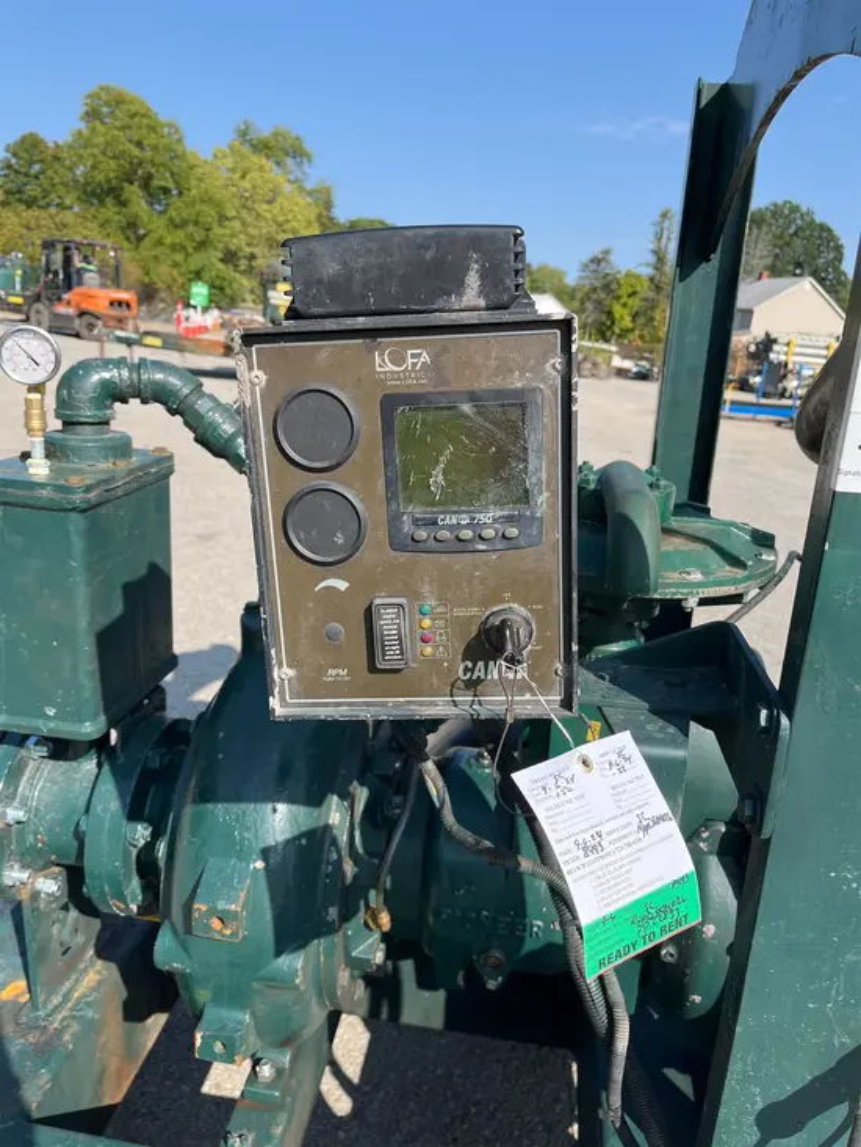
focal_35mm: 26
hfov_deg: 53.1
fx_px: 862
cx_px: 430
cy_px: 574
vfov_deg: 67.3
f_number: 1.6
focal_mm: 5.1
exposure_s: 1/1992
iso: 50
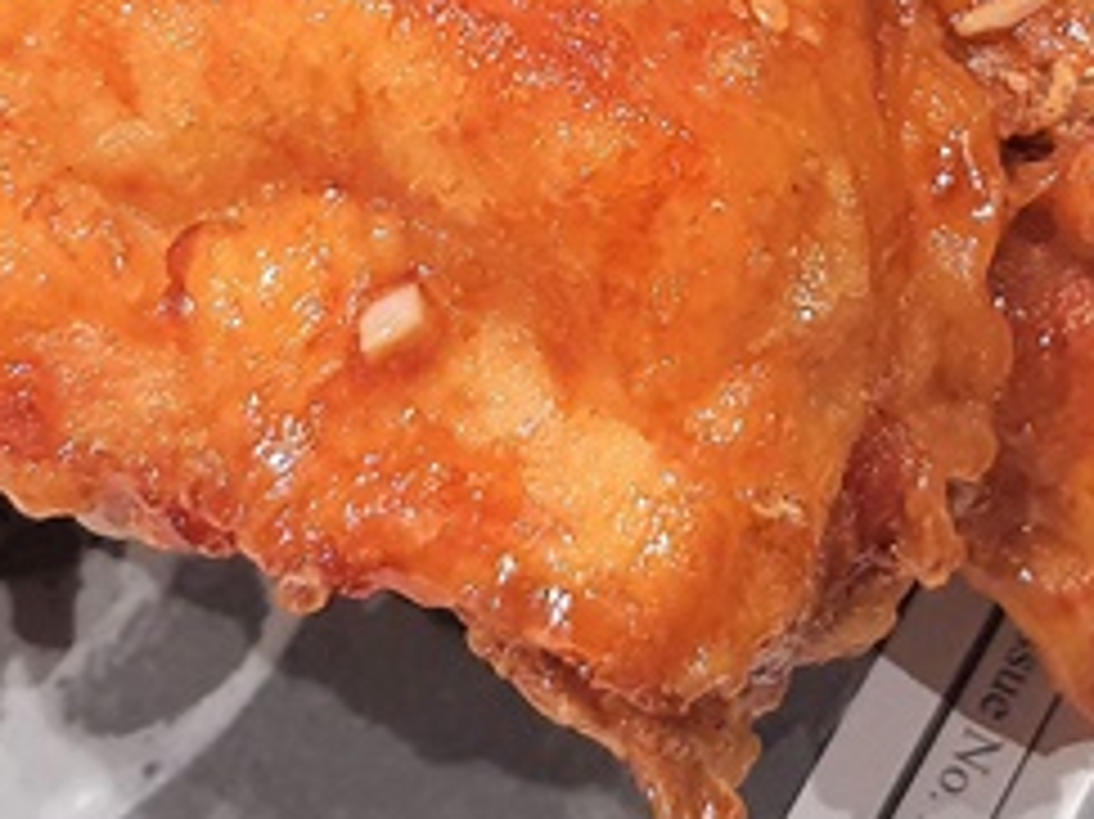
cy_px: -270
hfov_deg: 18.2
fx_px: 3380
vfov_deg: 13.3
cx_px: 851
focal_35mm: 107
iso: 200
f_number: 1.7
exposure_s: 1/120
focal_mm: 4.32
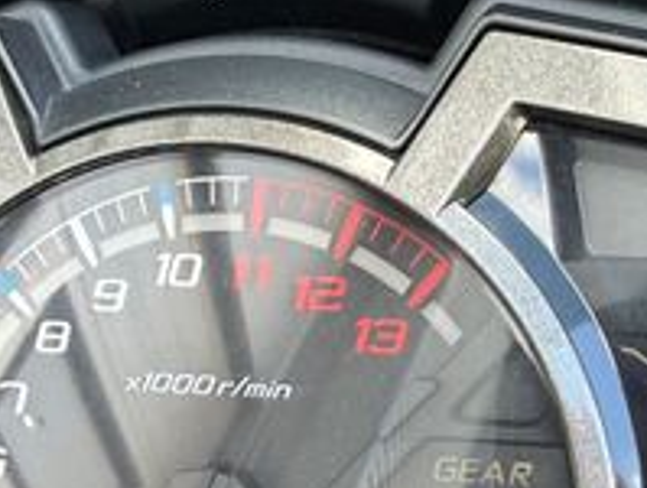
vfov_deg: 18.8
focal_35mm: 77
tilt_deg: -46.2
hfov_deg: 25.3
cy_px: 452
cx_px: 358
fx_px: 1442
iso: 125
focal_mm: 2.22
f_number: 2.2
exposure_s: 1/99
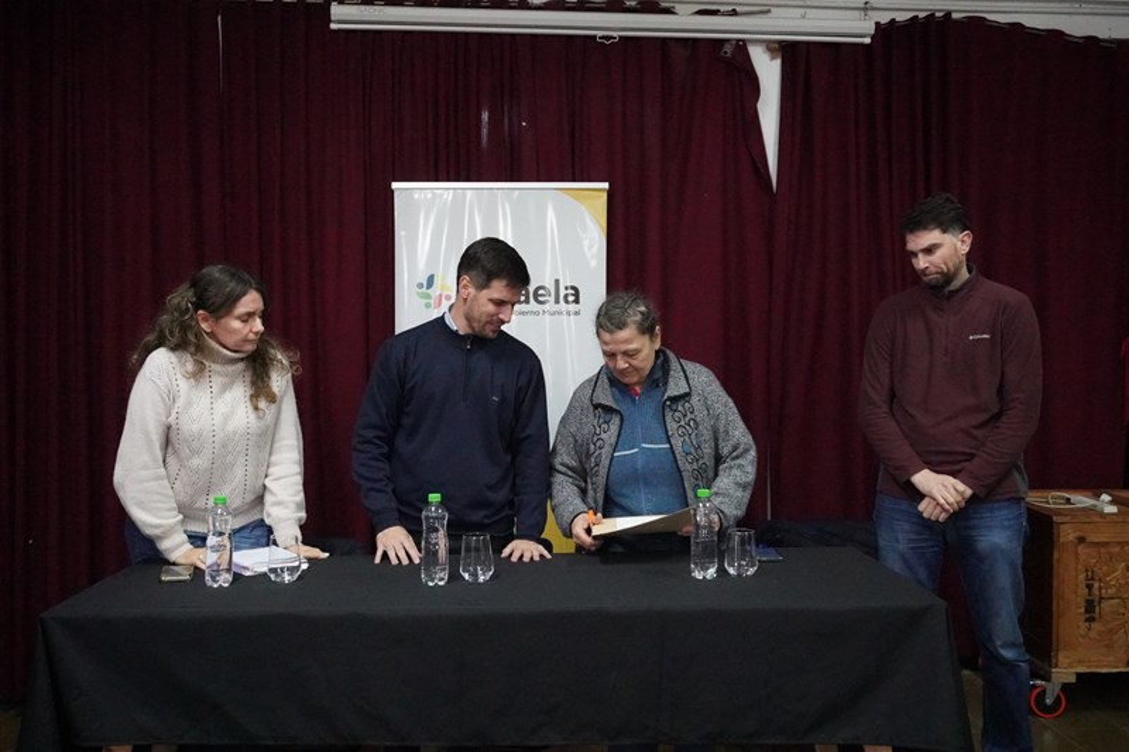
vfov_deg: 38.3
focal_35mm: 34
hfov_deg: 55.1
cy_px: 376
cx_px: 564
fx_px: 1082
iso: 10000
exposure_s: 1/100
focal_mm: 23
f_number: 4
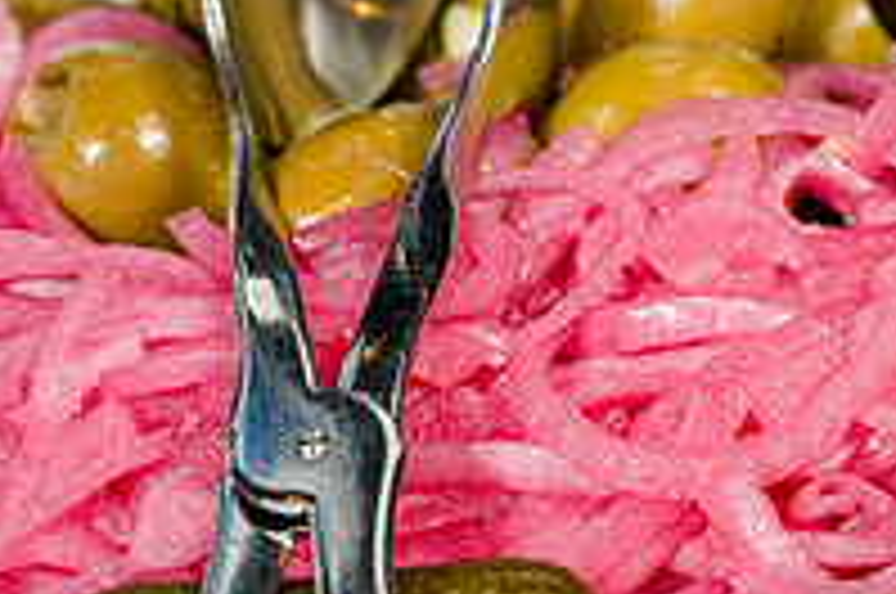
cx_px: 720
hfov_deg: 7.8
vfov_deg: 5.2
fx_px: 6535
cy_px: 502
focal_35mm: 263
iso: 800
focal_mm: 90
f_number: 5.6
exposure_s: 1/250
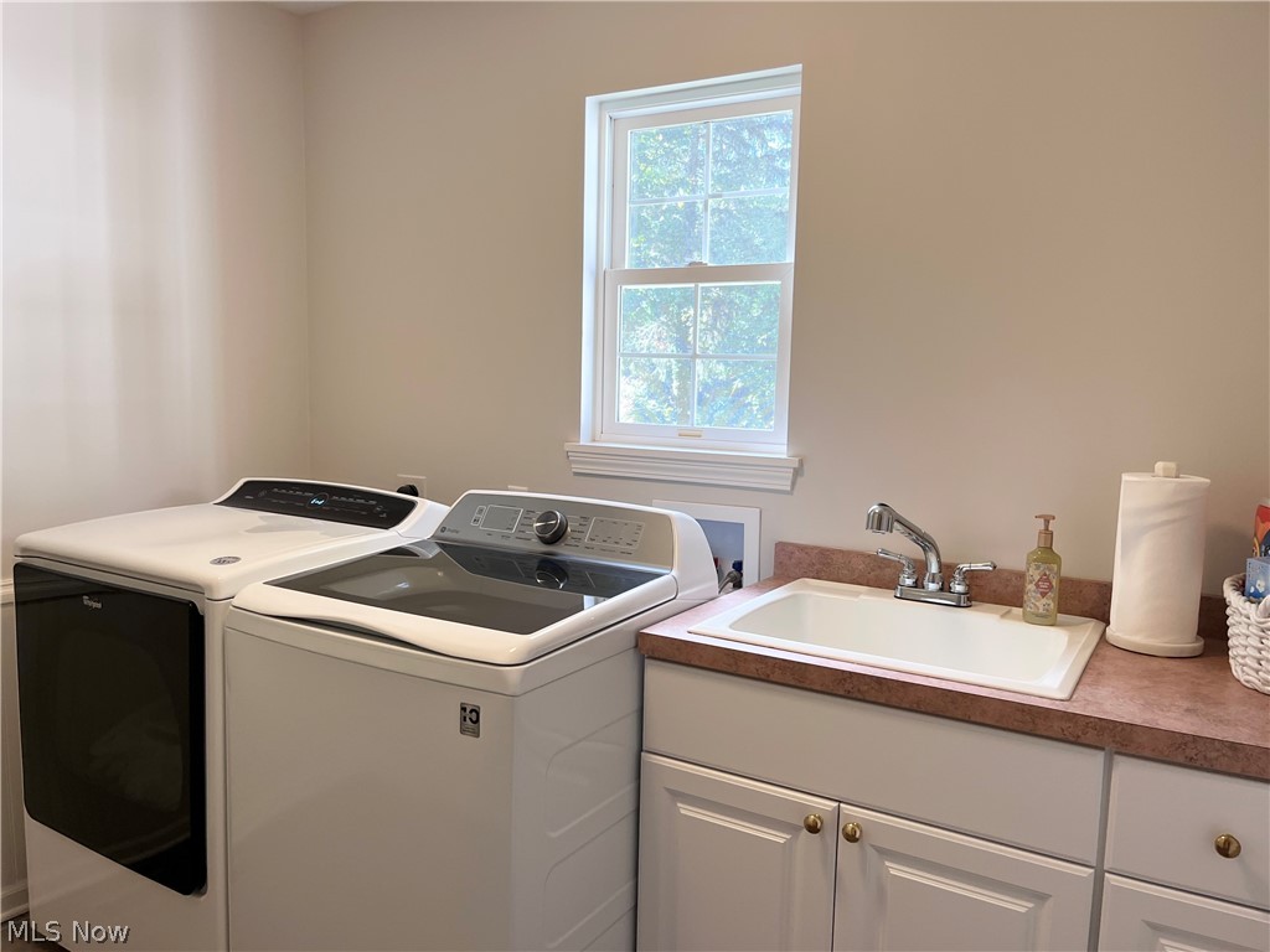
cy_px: 476
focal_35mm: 26
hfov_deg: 67.3
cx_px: 635
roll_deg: -0.8
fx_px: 954
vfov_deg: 53.1
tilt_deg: -6.6
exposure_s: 1/120
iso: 125
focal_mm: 5.1
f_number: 1.6
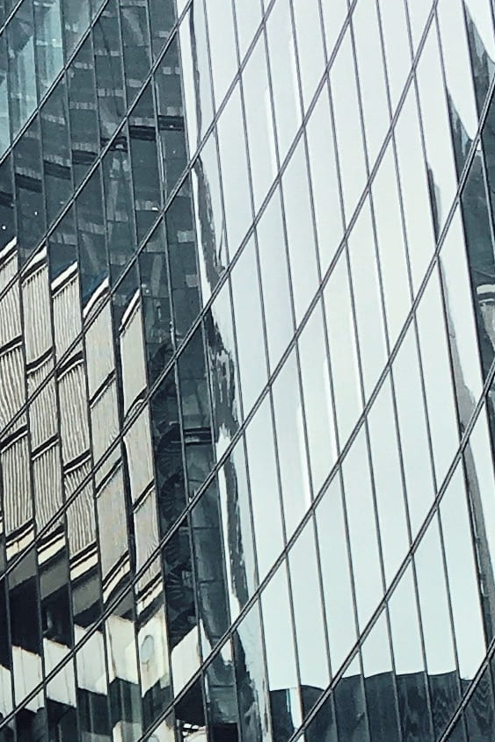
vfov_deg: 13.4
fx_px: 2971
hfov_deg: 9.1
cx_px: -360
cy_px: 1141
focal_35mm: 144
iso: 25
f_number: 2.2
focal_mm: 4.15
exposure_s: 1/416
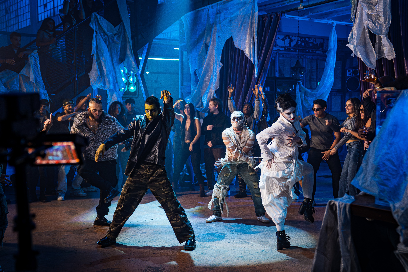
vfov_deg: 28.6
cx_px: 204
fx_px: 533
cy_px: 136
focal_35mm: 47
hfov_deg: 41.9
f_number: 2.8
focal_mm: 47
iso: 2000
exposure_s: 1/320
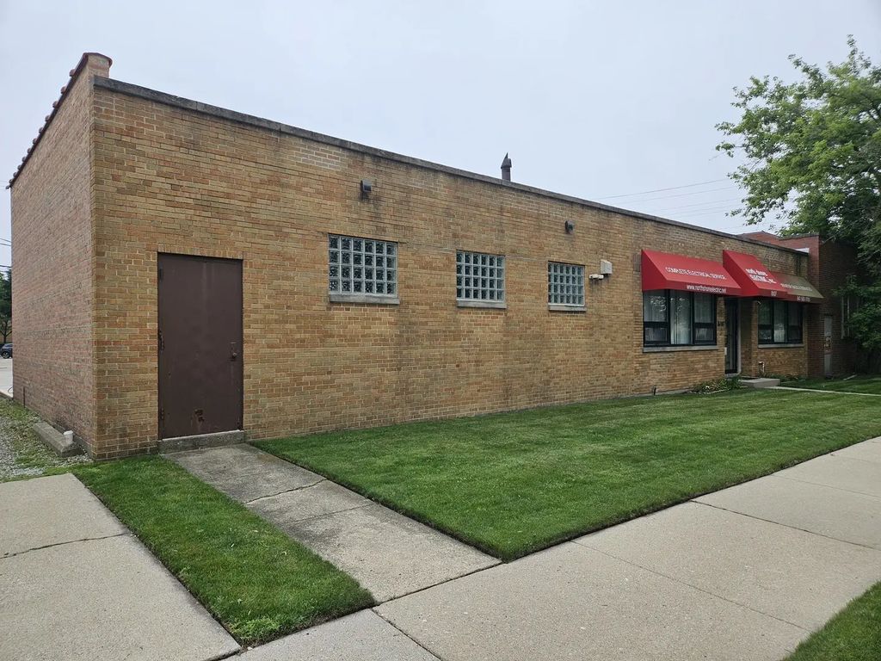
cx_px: 440
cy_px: 330
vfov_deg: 58.9
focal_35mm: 23
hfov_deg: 73.9
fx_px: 585
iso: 25
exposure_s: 1/2586
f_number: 1.8
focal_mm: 5.4
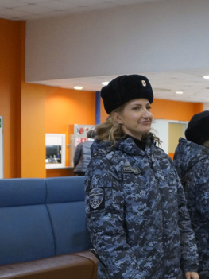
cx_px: 293
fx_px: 628
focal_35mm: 78
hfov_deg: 17.4
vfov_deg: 24.9
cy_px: 194
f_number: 3.5
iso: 1000
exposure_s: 1/80
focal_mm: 18
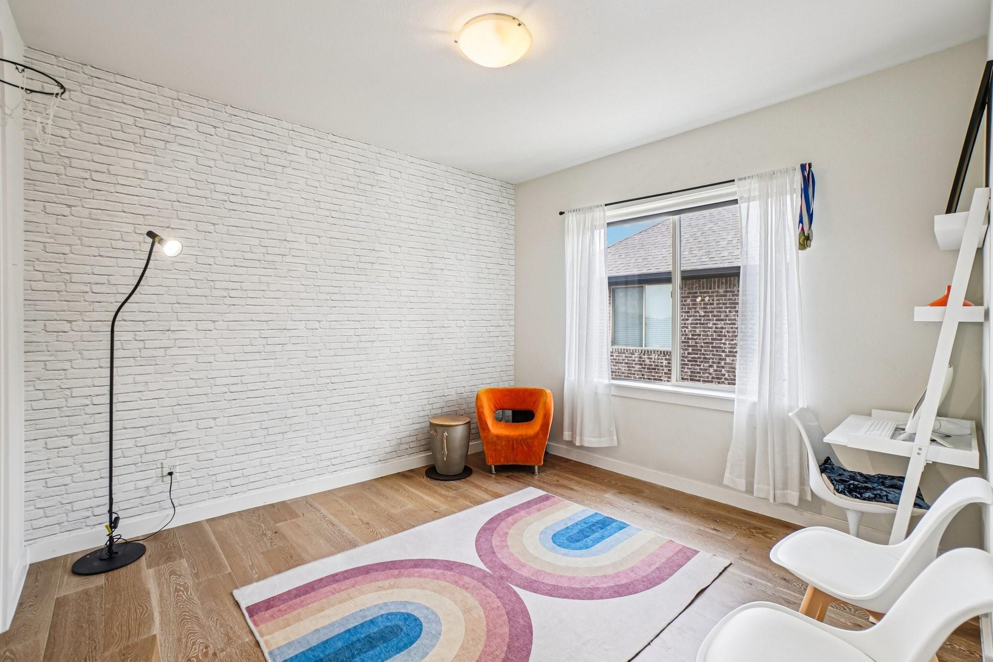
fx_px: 414
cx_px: 496
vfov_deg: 77.3
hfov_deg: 100.4
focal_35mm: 15
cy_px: 331
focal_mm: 10
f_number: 8
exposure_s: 1/60
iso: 400
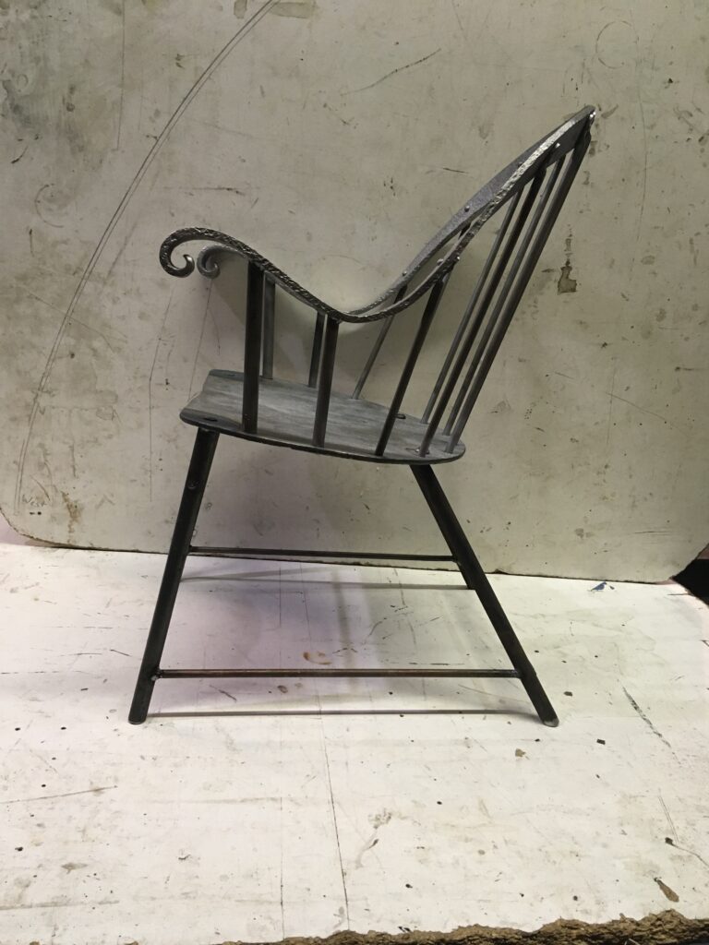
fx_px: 792
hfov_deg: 48.2
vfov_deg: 61.7
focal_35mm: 29
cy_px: 472
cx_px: 354
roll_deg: -4.5
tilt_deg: -14.0
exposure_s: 1/30
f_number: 2.2
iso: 125
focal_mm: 4.15
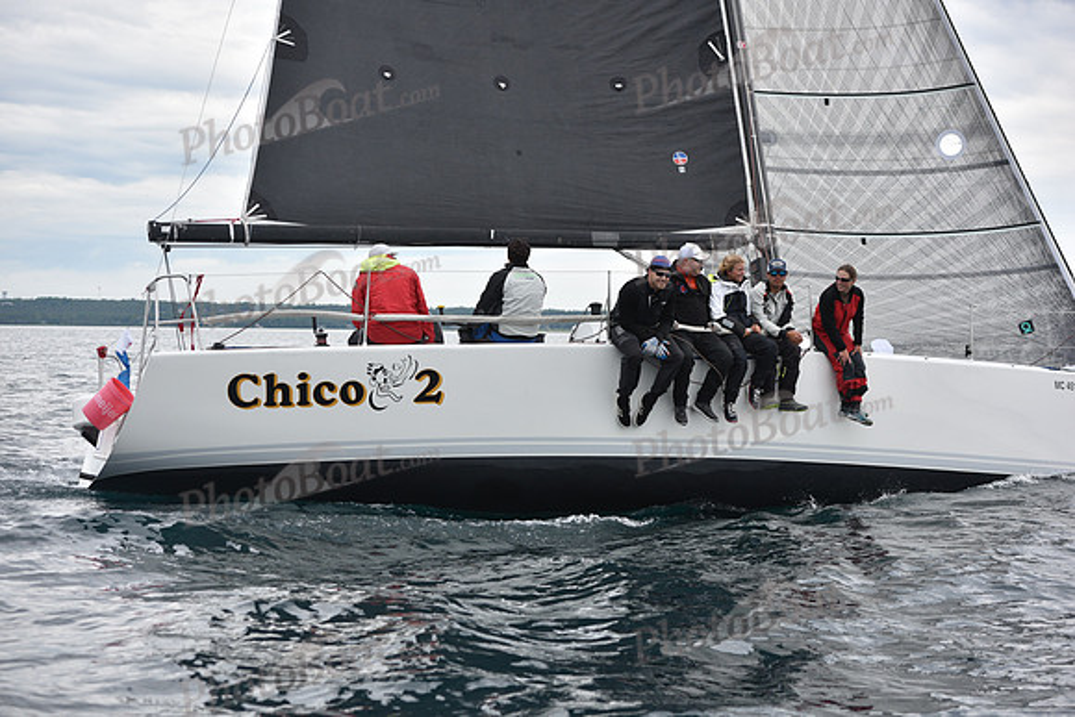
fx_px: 2091
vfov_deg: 19.5
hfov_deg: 28.8
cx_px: 538
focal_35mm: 70
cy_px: 358
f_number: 4.5
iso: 250
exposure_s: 1/800
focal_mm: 70
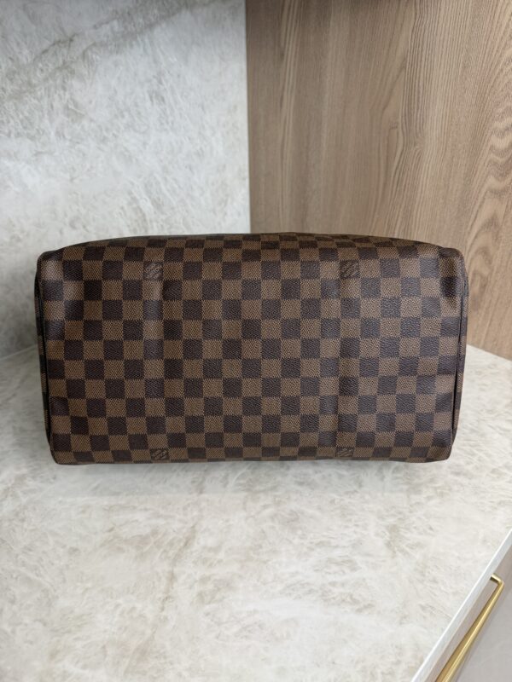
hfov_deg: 56.8
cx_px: 256
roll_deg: +0.4
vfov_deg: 71.6
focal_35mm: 24
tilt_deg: -32.4
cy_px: 341
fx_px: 473
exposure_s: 1/120
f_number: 1.78
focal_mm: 6.76
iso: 100
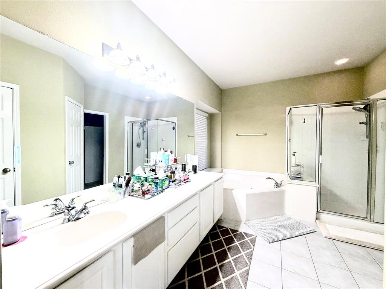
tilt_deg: -0.5
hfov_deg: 102.1
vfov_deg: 85.7
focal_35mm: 14
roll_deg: -0.1
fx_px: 156
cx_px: 193
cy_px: 144
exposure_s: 1/120
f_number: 2.2
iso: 250
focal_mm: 2.22
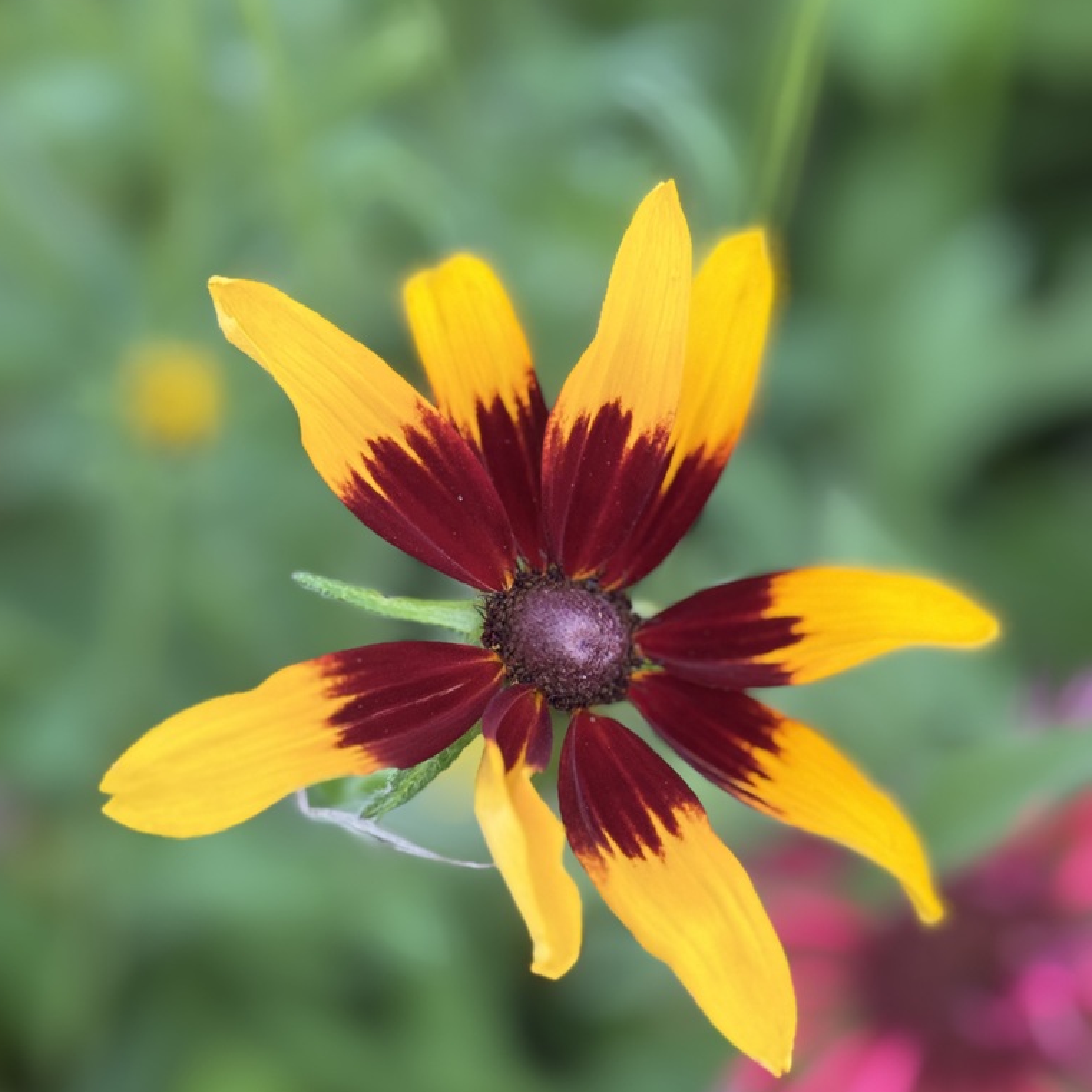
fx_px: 2034
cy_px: 632
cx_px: 543
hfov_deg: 30.0
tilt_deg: -53.3
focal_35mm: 57
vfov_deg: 30.0
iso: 50
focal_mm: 6.76
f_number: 1.78
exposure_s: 1/155
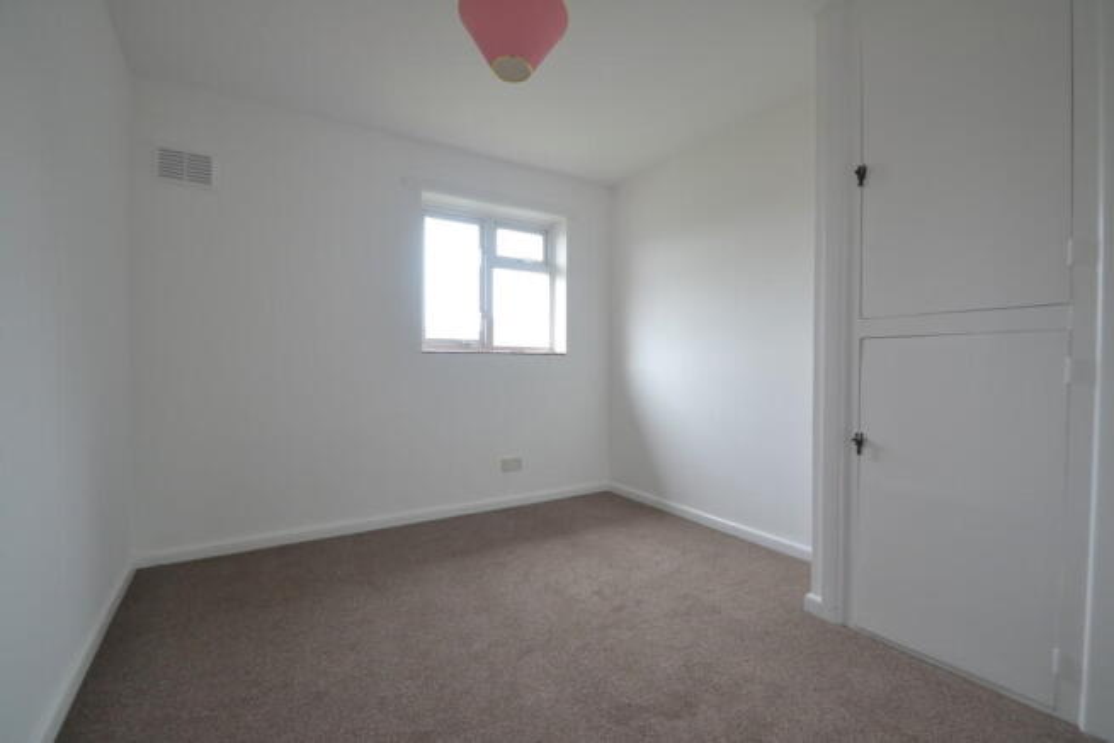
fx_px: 464
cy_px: 372
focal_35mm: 15
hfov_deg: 100.4
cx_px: 557
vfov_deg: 77.4
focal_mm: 10
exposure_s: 1/6
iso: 200
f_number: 5
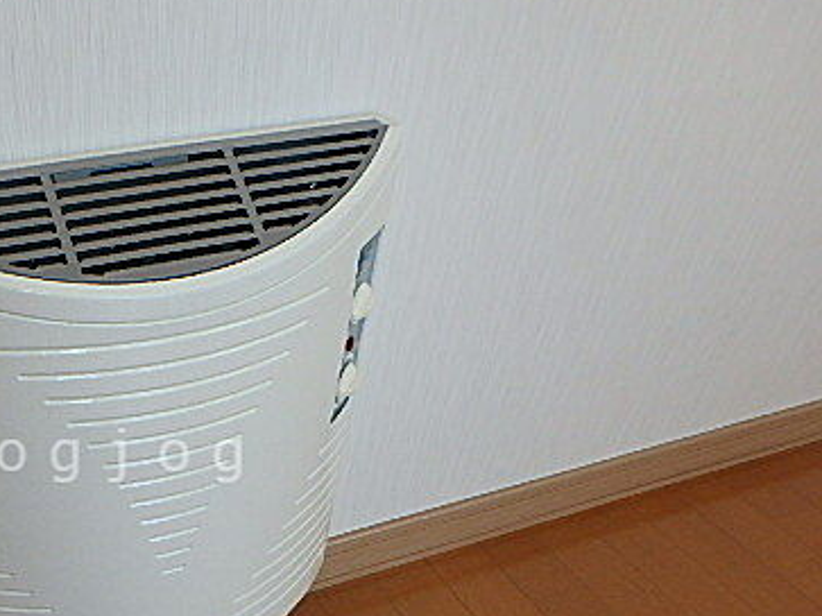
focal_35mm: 37
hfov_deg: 45.9
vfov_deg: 37.8
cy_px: 455
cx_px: 100
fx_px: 878
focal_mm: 3.7
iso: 125
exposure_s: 1/60
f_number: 3.5
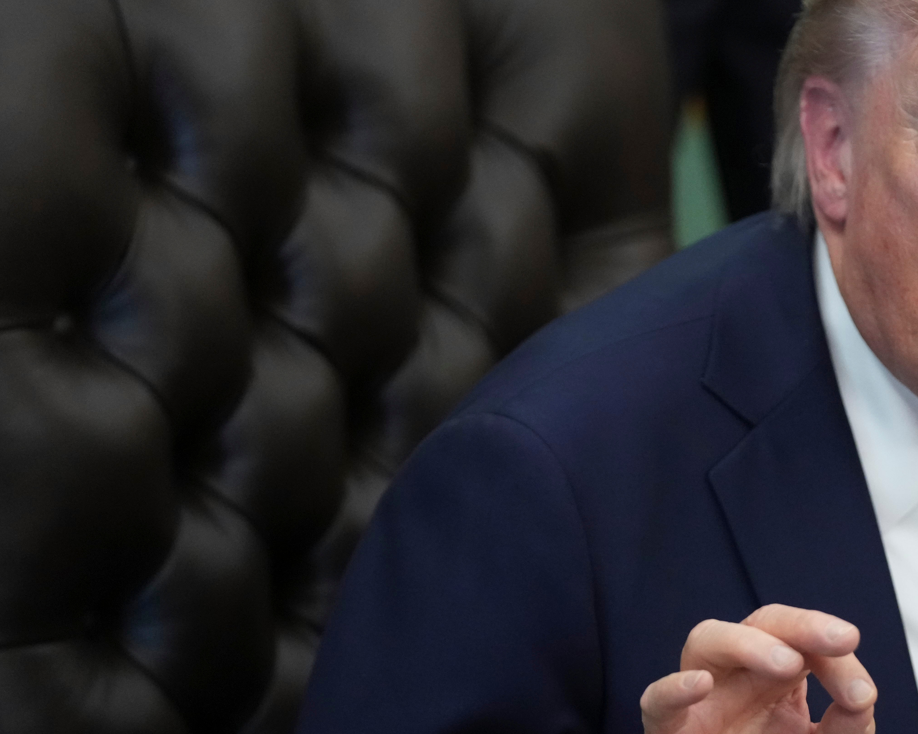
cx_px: 780
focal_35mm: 294
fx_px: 7987
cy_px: 510
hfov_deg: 6.6
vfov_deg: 5.3
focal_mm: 146
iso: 5000
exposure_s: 1/500
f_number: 2.8
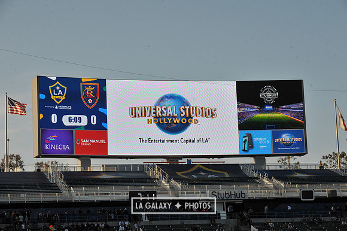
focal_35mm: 105
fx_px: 1011
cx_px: 174
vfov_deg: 13.0
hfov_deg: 19.5
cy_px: 116
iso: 400
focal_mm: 105
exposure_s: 1/500
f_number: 13
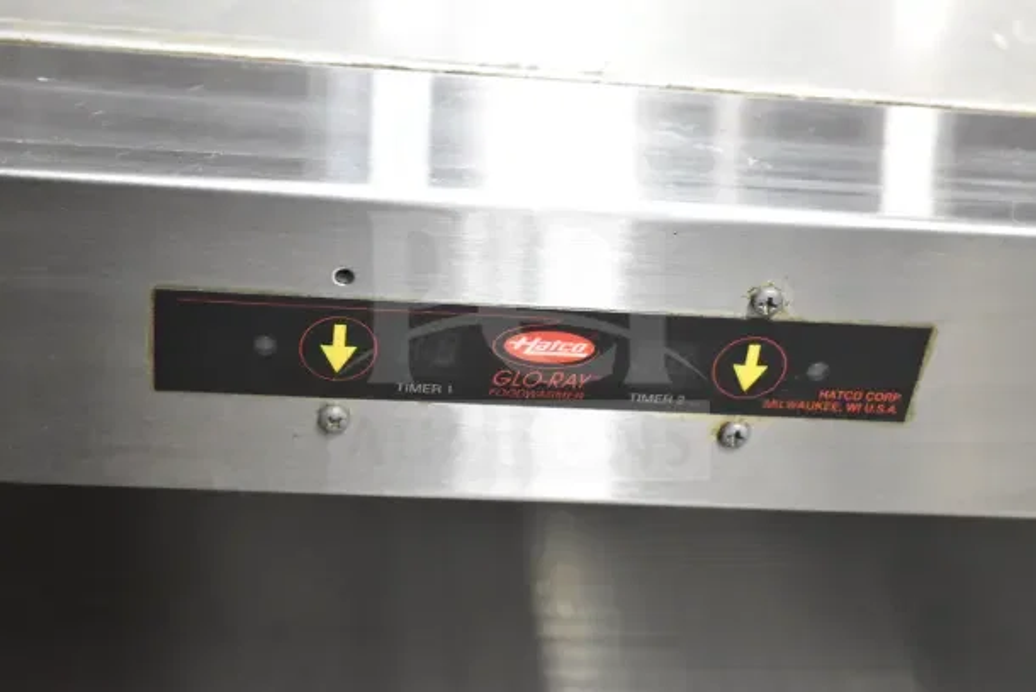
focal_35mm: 60
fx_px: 1727
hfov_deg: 33.4
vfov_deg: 22.6
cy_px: 346
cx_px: 518
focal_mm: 40
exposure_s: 1/160
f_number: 8
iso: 6400
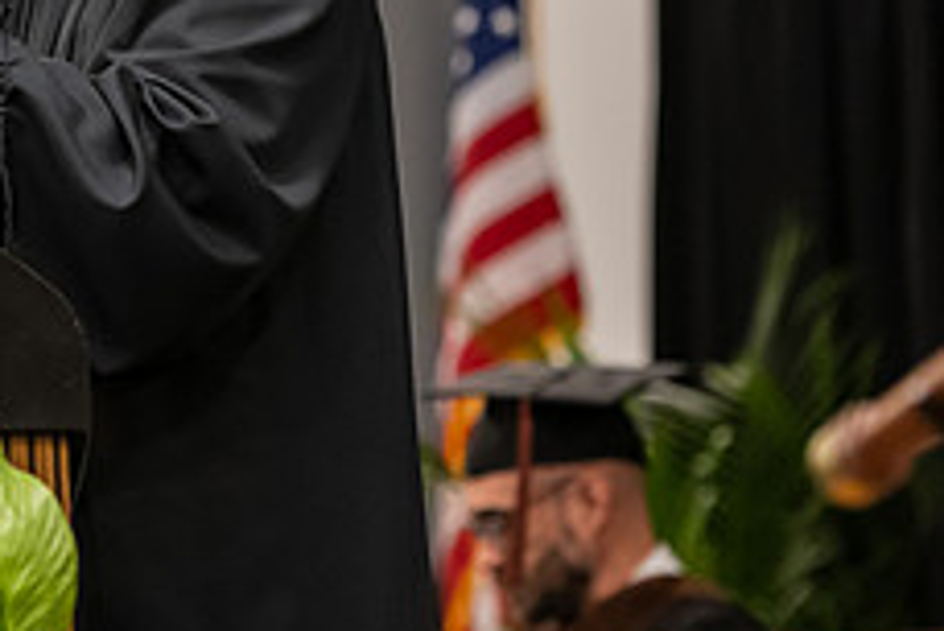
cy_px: 2
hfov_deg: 6.7
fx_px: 7976
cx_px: -45
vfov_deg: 4.5
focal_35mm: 304
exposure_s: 1/200
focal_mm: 120
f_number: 3.2
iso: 3200
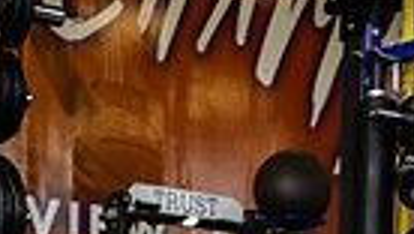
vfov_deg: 6.9
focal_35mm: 164
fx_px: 1802
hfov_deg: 13.1
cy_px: 609
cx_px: 201
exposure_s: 1/250
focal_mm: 48
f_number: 7.1
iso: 800
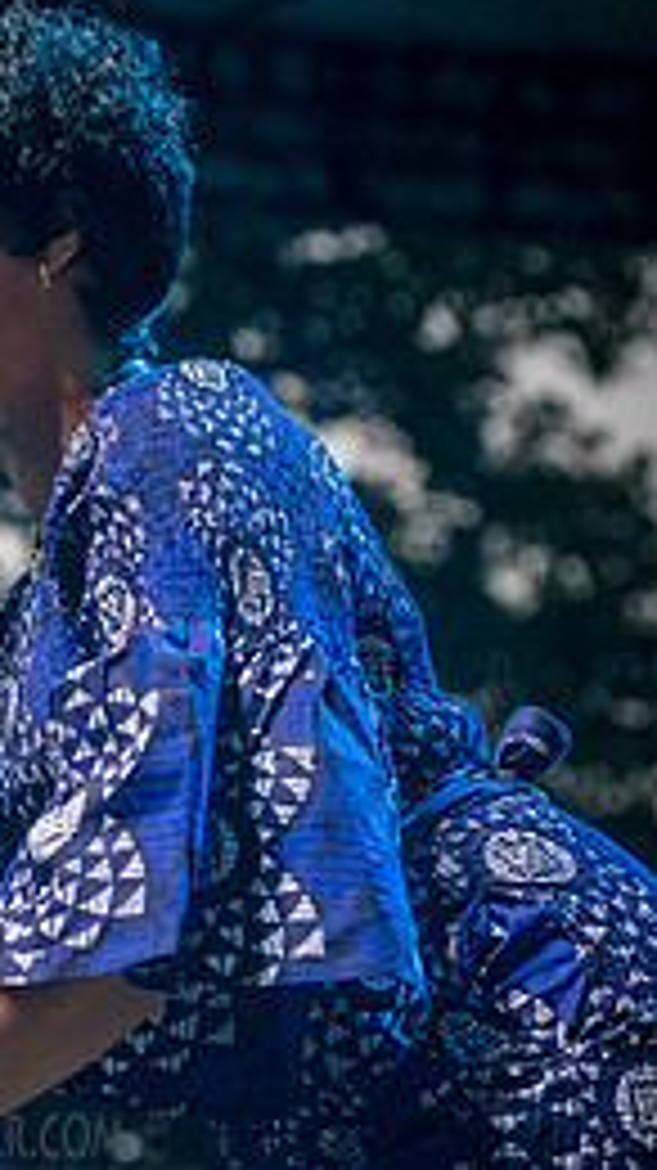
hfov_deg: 8.3
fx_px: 4497
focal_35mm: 145
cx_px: -9
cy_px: 693
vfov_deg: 14.8
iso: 4000
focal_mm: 80
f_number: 4
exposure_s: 1/800
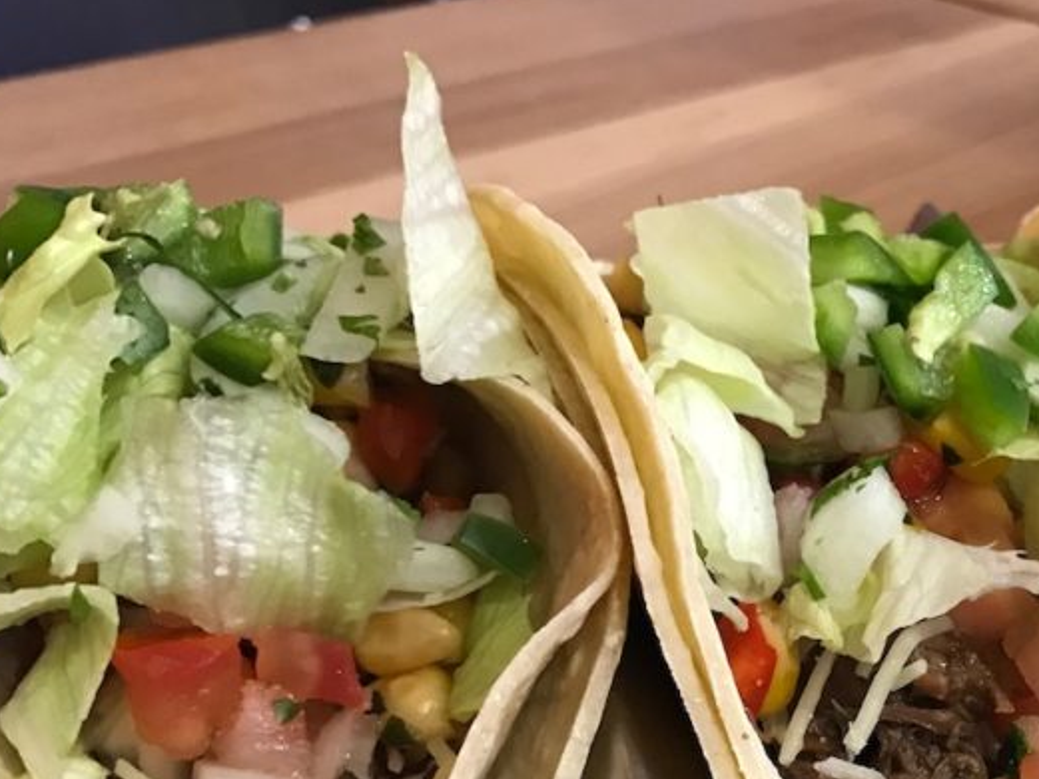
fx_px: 1651
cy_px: 721
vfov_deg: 25.6
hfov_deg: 33.7
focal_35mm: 55
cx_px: 866
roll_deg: -1.8
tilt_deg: -35.9
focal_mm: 3.99
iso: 80
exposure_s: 1/17
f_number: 1.8
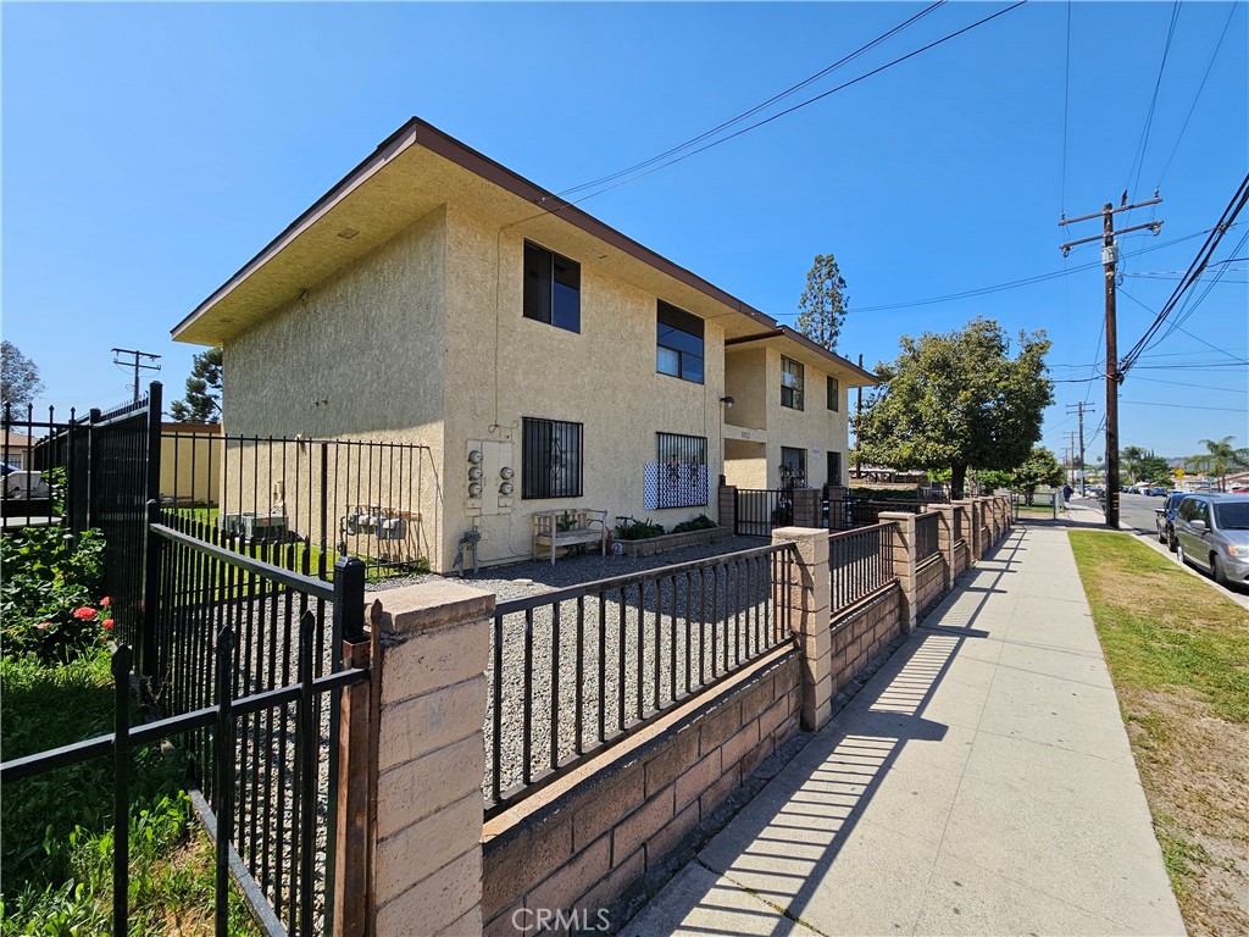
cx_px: 624
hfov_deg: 106.2
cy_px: 468
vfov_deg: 89.9
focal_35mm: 13
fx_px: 469
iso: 50
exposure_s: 1/2105
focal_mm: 2.2
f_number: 2.2
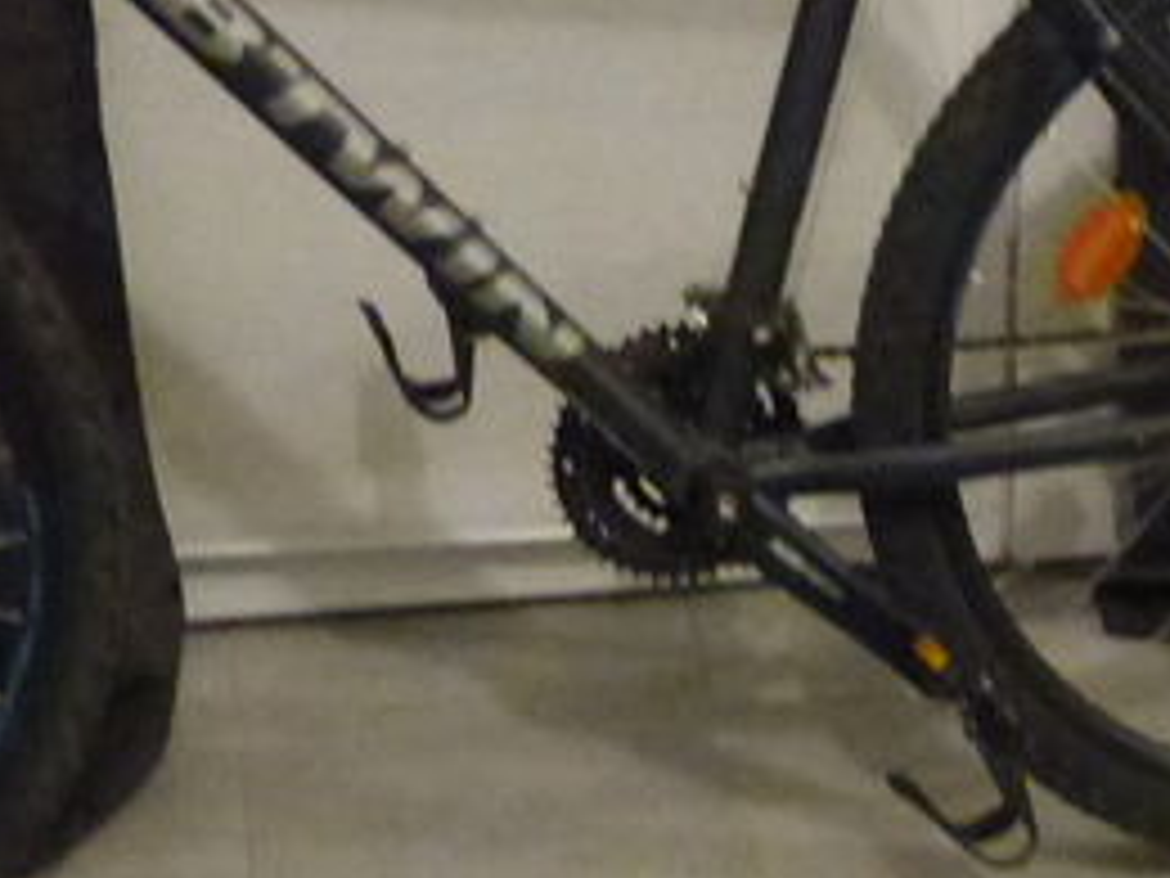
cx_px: 693
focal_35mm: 131
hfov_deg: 15.0
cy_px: -9
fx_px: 4428
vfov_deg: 11.2
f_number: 3.2
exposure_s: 1/30
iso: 1600
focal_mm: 6
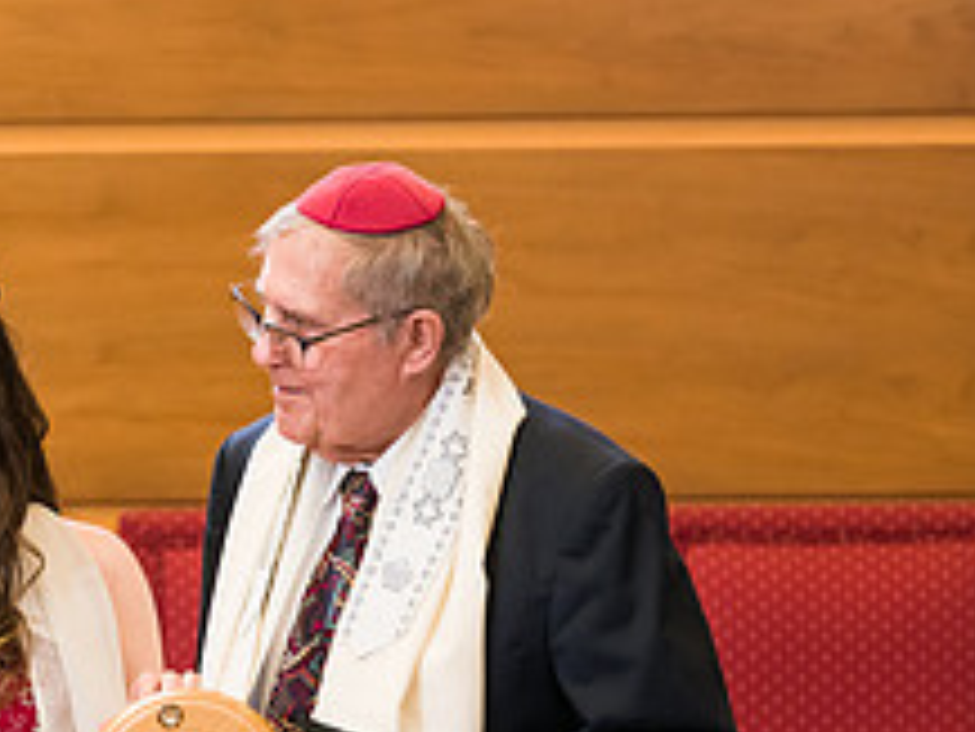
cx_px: -81
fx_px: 9779
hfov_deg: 5.7
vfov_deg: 4.3
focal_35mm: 347
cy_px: 429
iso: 1600
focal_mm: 135
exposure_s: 1/200
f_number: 5.6
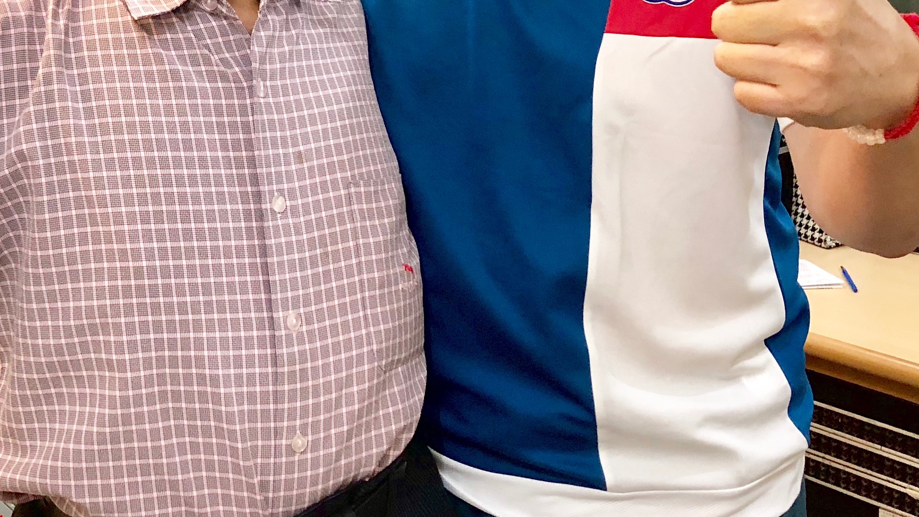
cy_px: 49
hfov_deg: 34.4
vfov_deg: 19.7
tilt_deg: -9.0
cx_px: 263
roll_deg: +0.3
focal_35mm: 60
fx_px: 1462
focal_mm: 4
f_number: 1.8
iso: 80
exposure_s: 1/15
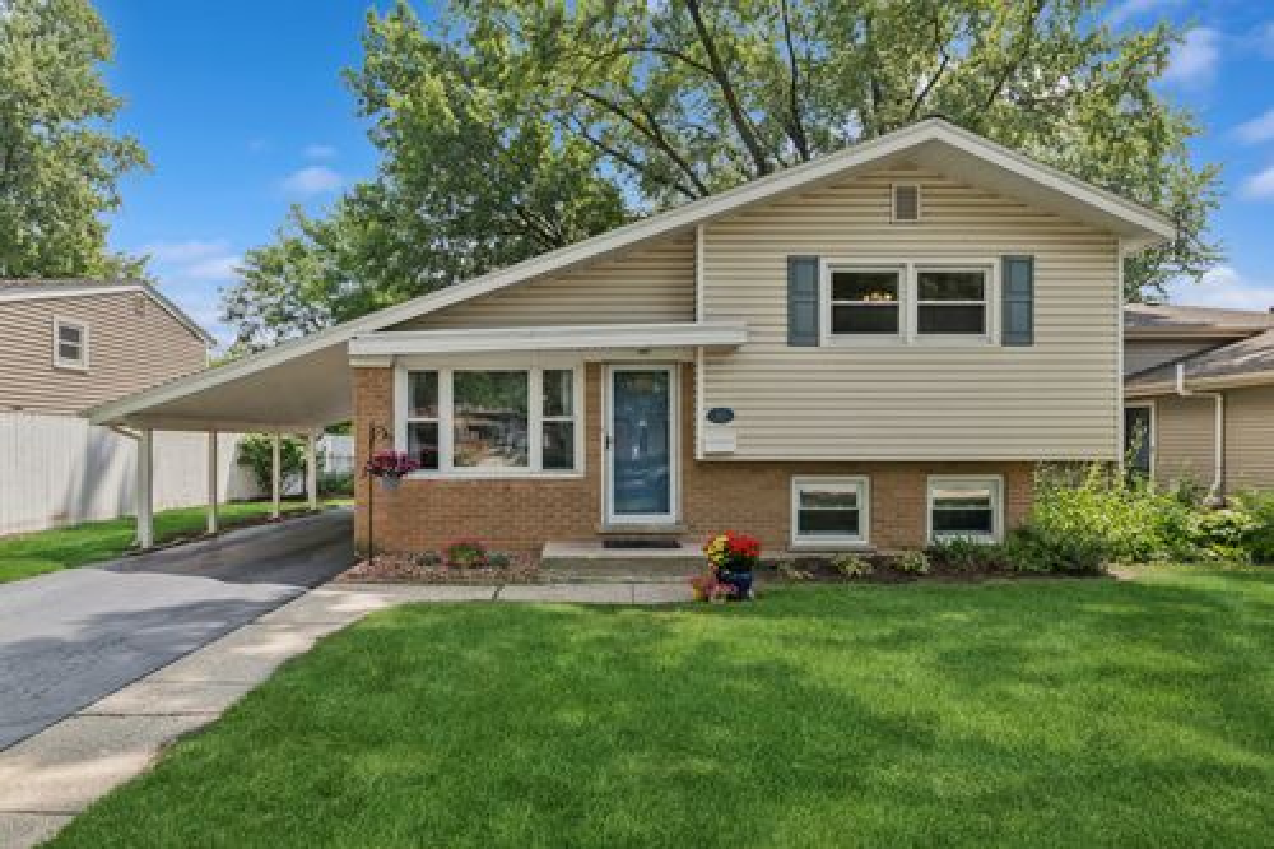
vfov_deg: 64.5
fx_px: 672
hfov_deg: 86.9
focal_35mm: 19
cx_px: 637
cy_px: 424
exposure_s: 1/40
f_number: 13
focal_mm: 19
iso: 100
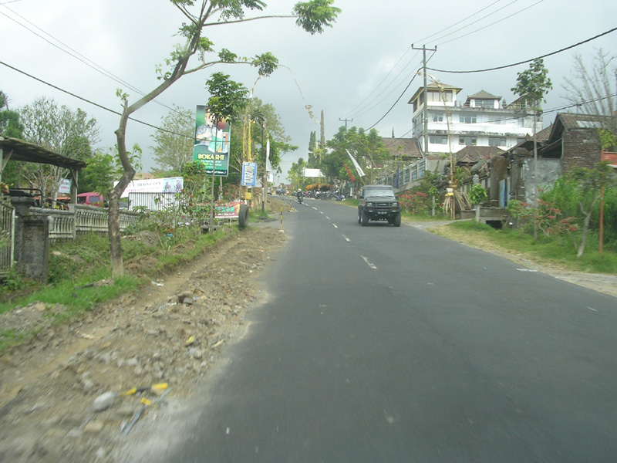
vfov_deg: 37.7
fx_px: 677
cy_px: 232
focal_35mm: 38
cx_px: 308
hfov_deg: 49.0
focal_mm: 5.8
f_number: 5.6
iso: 50
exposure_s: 1/135
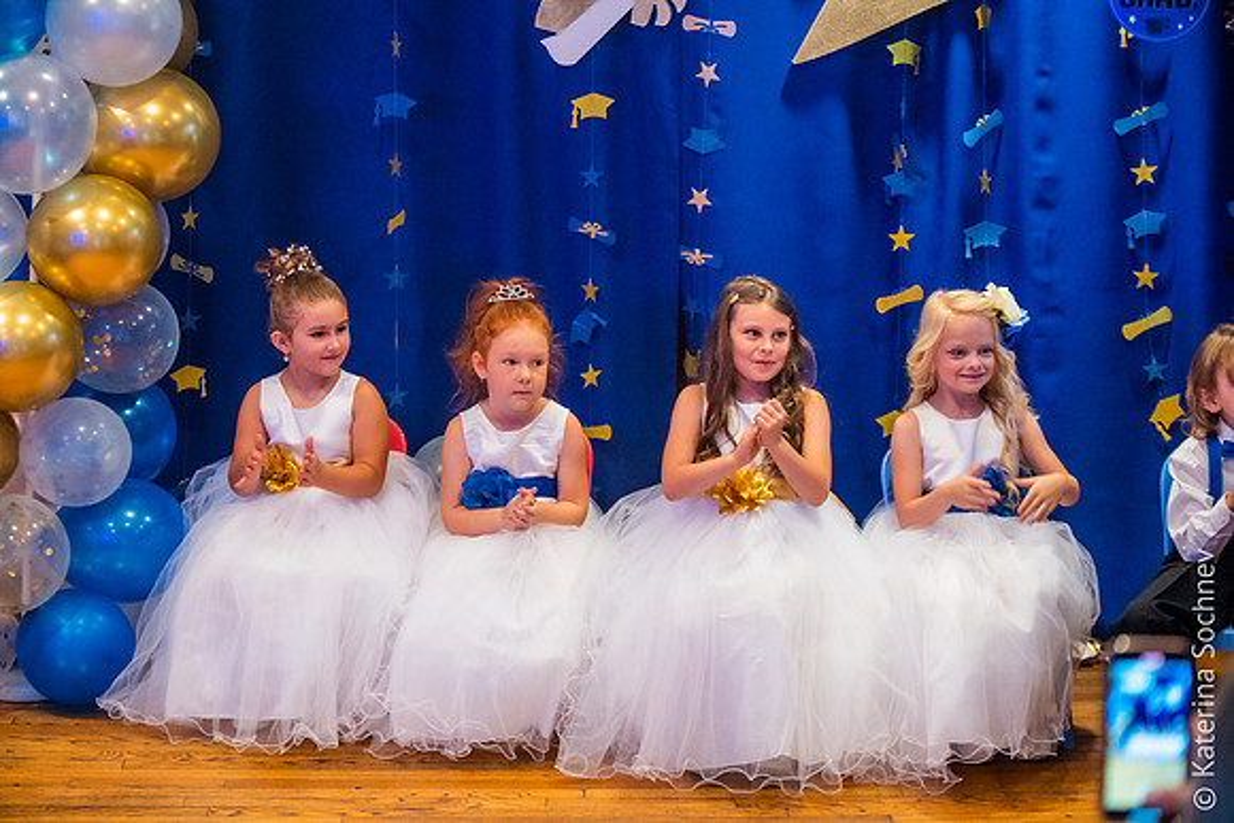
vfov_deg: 17.1
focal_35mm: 80
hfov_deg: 25.4
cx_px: 617
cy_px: 412
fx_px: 2743
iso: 3200
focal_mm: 80
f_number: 2.8
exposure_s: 1/200
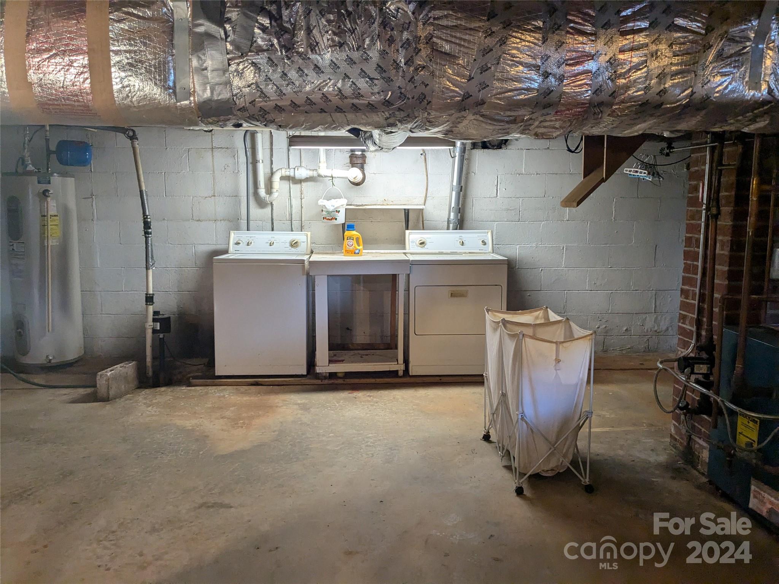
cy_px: 292
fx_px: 608
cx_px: 390
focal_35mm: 27
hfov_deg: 65.3
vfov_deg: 51.4
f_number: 1.73
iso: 255
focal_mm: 4.38
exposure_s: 1/120
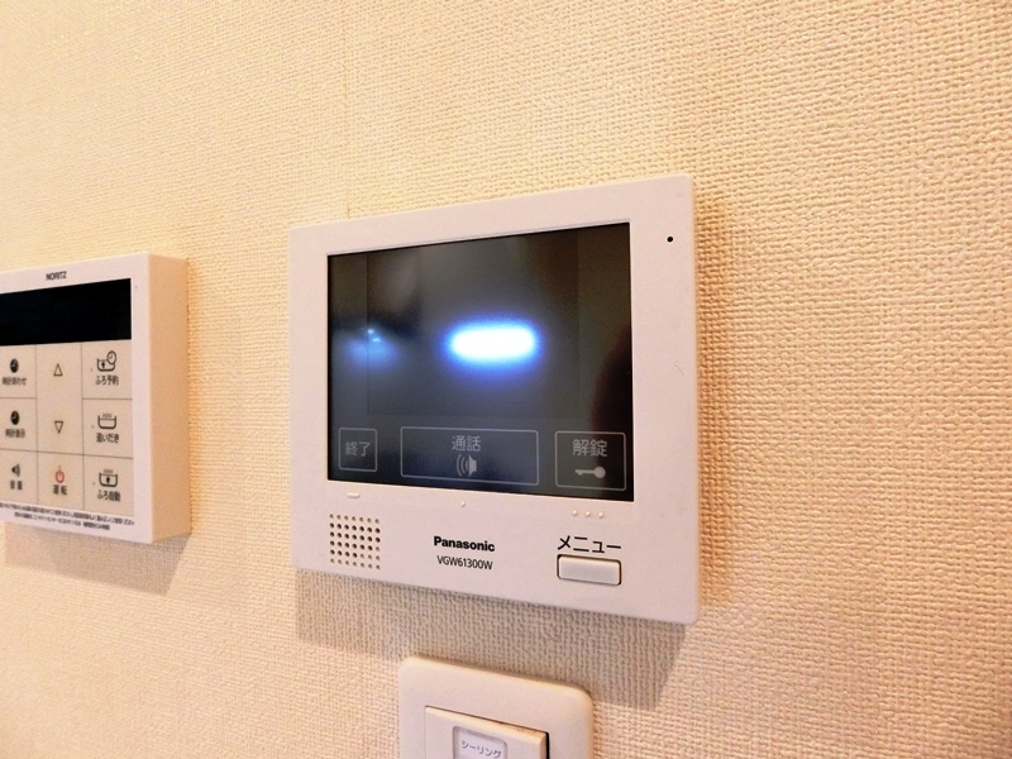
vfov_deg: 68.7
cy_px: 380
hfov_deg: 84.7
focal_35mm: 19
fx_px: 555
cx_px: 506
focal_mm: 4.06
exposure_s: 1/80
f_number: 2.7
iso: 400
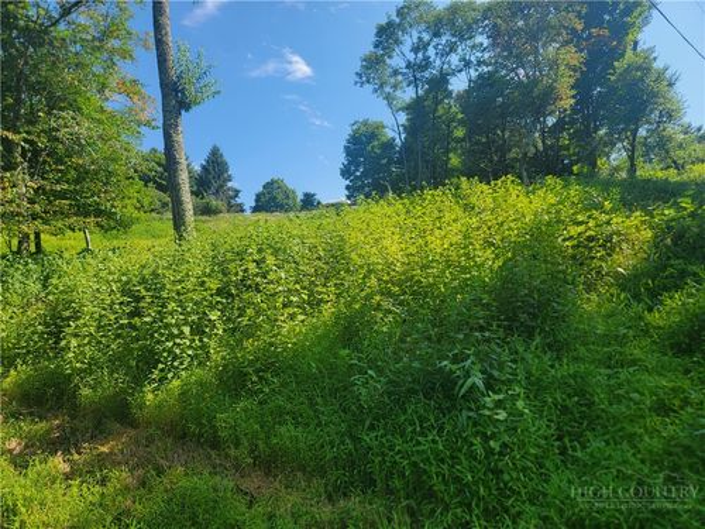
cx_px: 352
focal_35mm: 24
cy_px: 264
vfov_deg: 56.8
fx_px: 489
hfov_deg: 71.6
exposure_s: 1/481
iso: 16
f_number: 1.8
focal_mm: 6.7
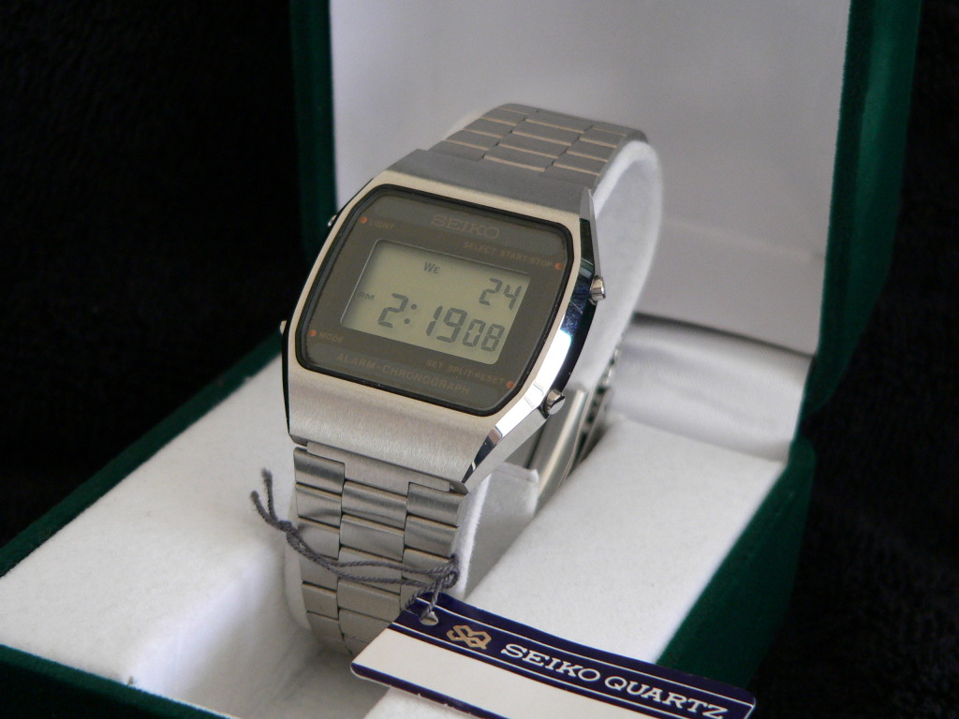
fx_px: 2106
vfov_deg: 19.4
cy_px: 360
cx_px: 480
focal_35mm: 76
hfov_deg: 25.7
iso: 200
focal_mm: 12.7
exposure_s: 1/30
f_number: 2.8
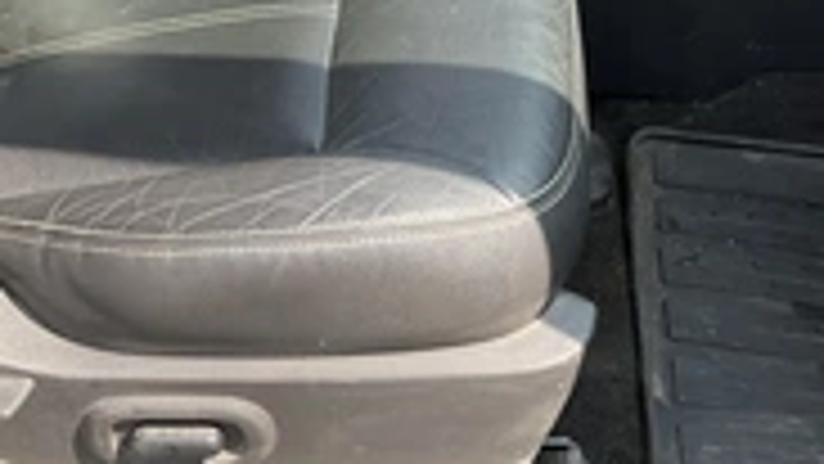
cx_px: 396
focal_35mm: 69
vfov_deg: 17.1
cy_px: 5
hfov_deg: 30.6
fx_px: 1508
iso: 20
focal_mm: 3
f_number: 1.8
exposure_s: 1/174
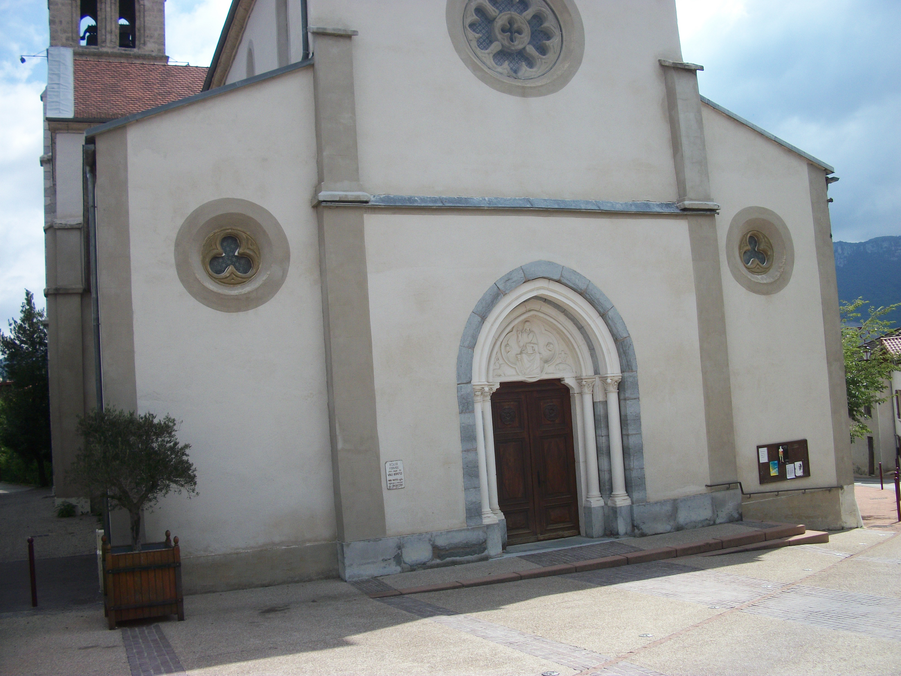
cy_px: 338
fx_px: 911
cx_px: 450
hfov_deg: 52.6
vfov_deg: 40.7
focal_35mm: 35
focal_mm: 6.3
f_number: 8.8
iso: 80
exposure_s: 1/125
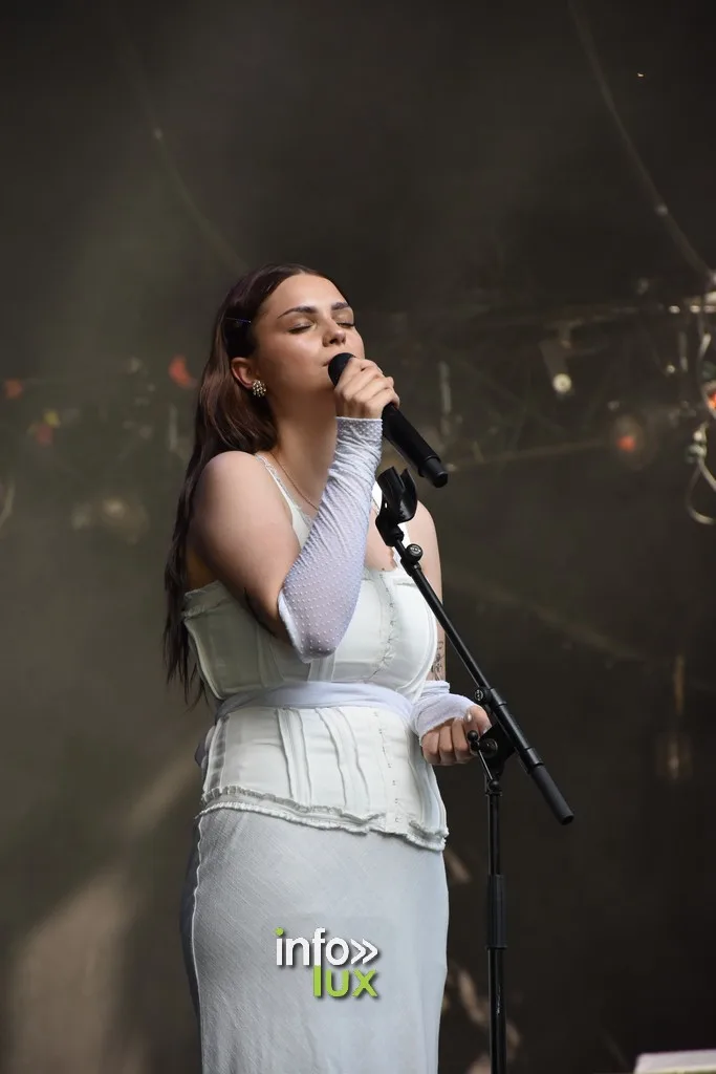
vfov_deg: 9.8
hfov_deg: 6.5
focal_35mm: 210
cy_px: 537
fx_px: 6262
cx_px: 358
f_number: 5.6
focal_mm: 140
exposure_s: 1/500
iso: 1000
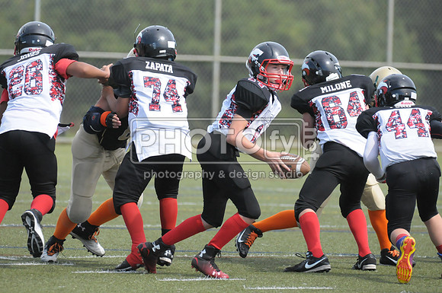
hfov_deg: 4.7
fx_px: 5333
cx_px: 221
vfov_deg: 3.2
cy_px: 146
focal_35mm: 435
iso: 1600
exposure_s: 1/5000
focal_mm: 290
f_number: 4
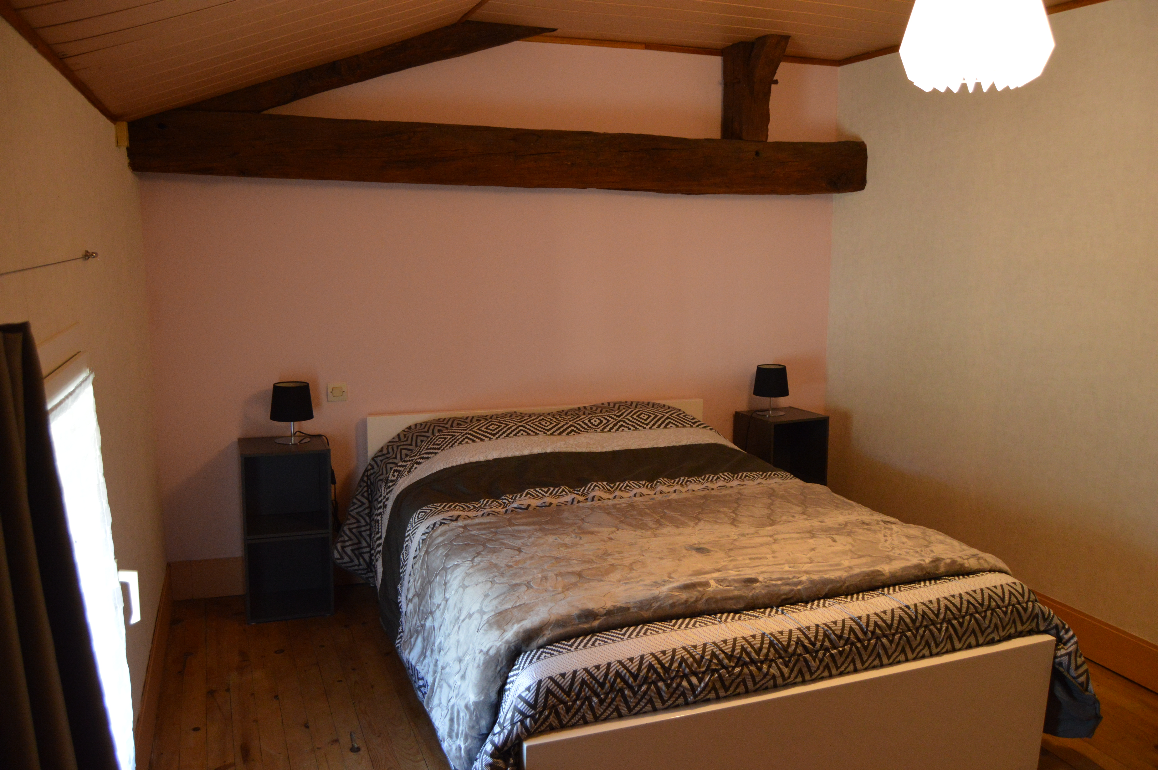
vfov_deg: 47.8
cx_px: 579
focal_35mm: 27
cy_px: 385
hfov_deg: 67.4
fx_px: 868
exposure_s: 1/60
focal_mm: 18
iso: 1250
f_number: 3.5
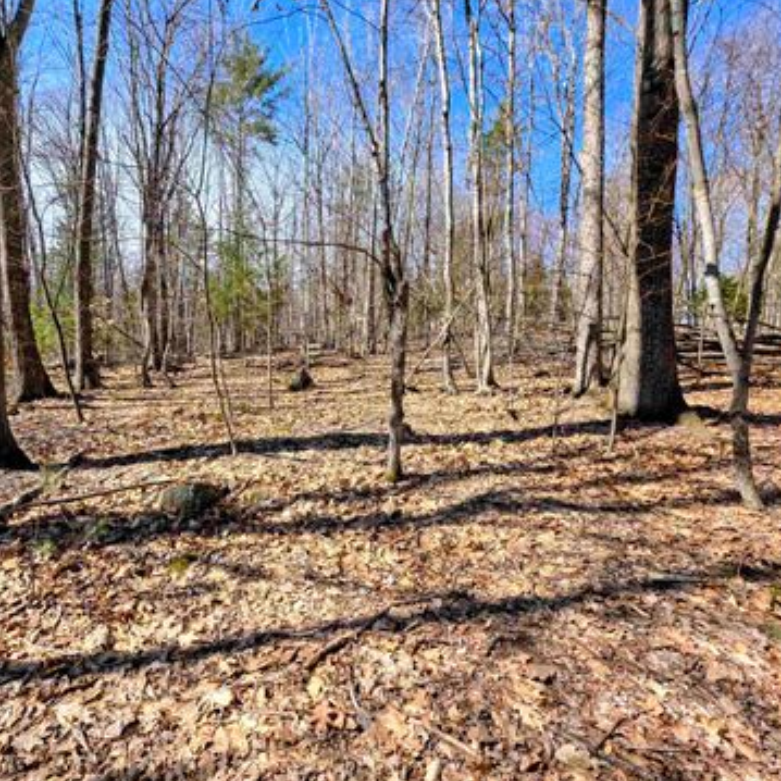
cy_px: 384
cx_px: 278
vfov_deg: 87.4
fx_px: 408
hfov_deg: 85.2
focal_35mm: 16
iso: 40
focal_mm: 2.2
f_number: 1.9
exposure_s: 1/868
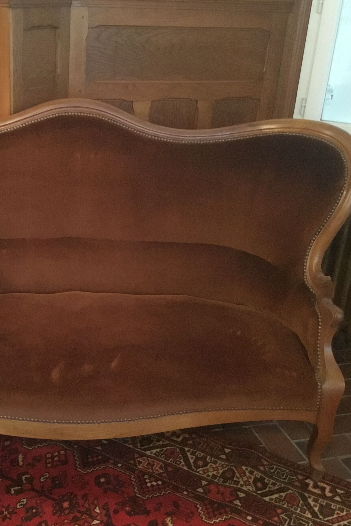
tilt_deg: -22.6
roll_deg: -1.4
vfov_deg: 44.5
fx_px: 643
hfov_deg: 29.9
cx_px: 74
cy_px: 263
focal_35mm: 44
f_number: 2.4
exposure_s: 1/17
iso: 800
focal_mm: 3.3
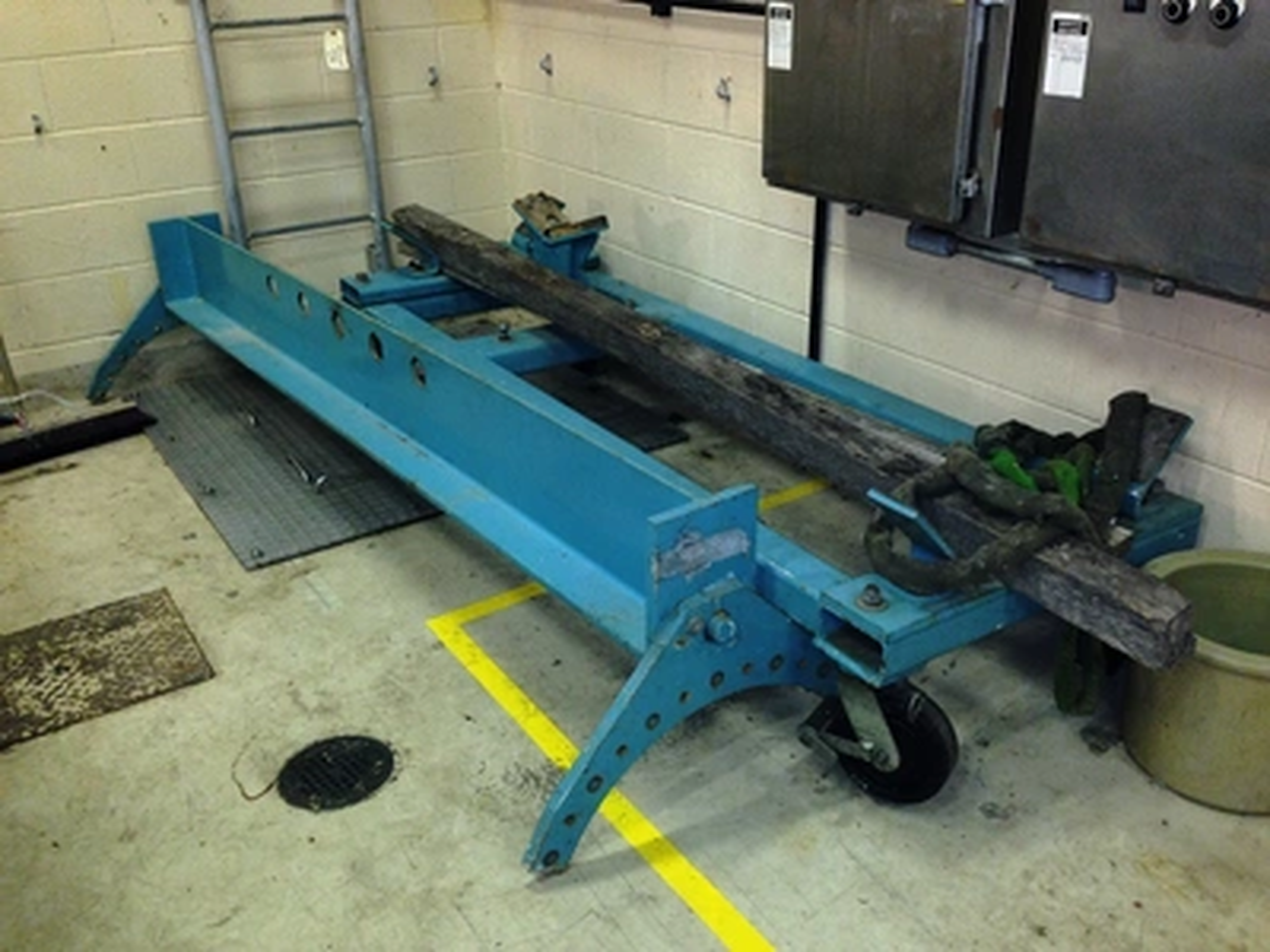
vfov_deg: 42.9
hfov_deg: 55.4
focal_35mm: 33
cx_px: 635
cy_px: 476
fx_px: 1211
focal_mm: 4.12
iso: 160
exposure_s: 1/20
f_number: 2.4
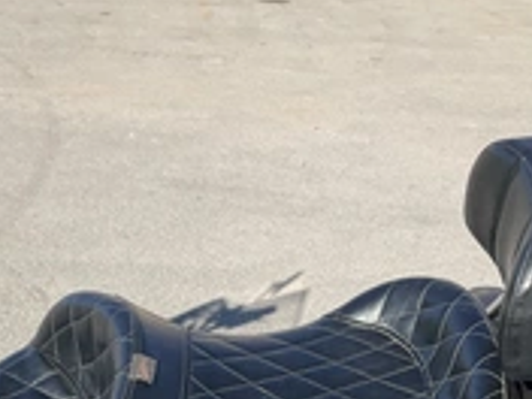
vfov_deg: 21.1
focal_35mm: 66
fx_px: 1014
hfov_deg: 29.1
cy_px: 441
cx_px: 163
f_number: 1.8
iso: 25
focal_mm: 3
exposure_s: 1/1195
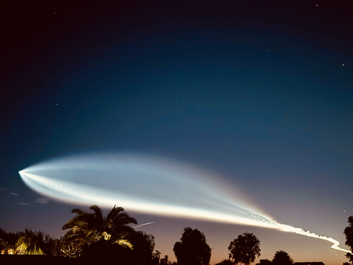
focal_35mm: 48
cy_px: 132
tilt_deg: +16.3
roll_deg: +1.0
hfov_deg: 39.7
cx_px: 176
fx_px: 489
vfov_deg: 30.3
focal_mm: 6.76
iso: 500
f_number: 1.78
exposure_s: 1/2
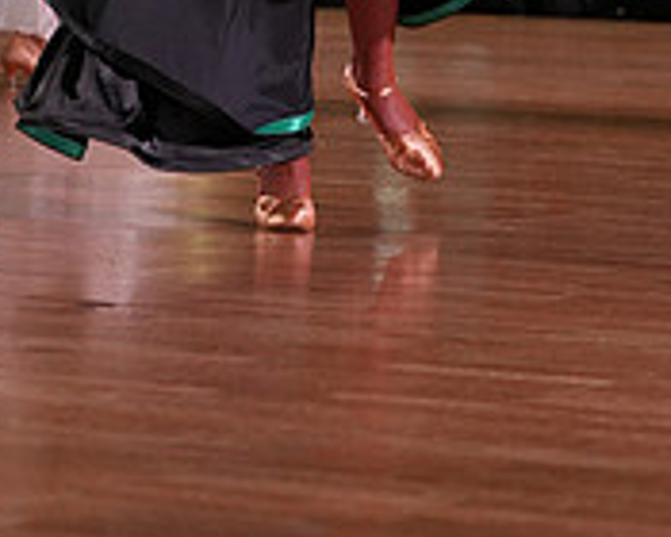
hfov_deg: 8.9
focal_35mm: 218
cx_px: 255
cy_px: -265
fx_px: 4329
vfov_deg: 7.0
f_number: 4
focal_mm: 70
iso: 1250
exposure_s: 1/500
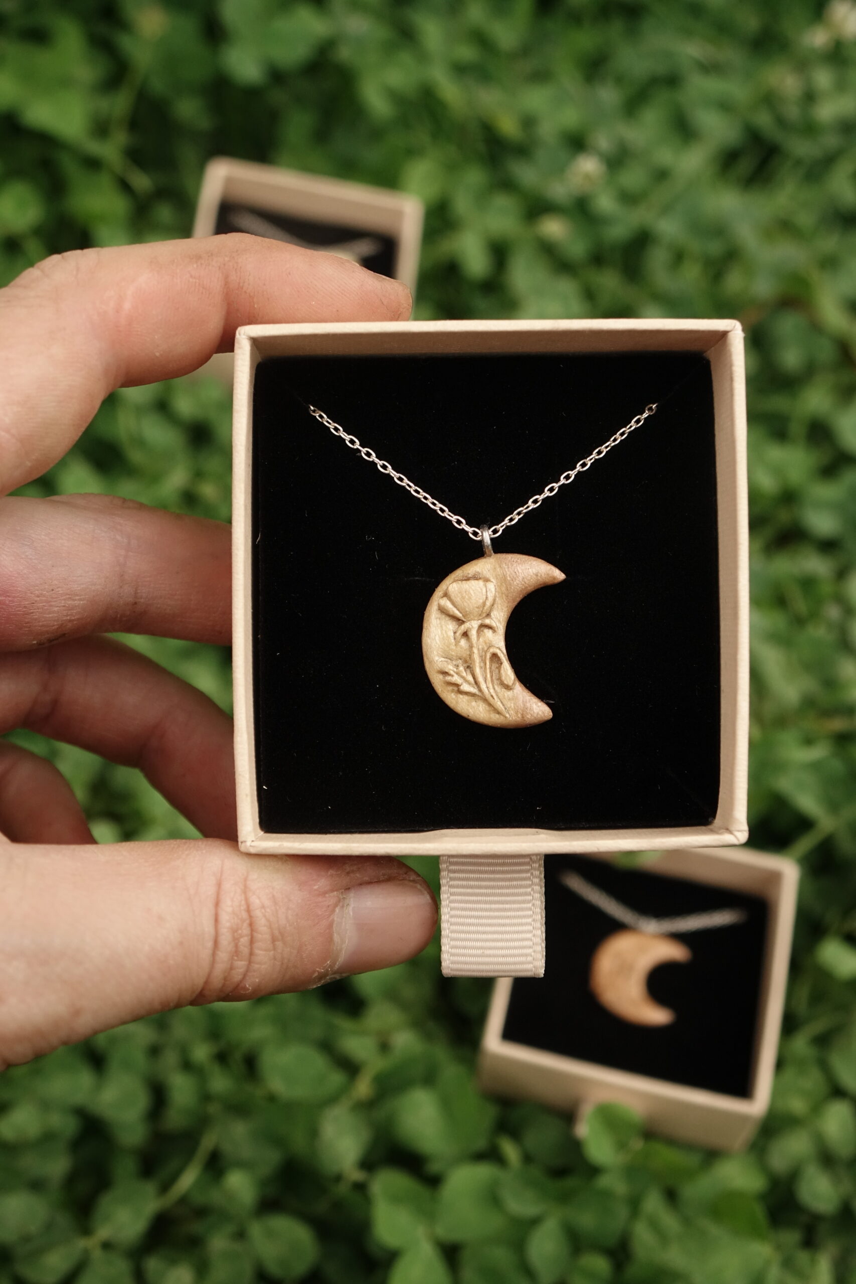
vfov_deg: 39.6
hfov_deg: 27.0
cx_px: 428
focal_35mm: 50
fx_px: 1783
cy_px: 642
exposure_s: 1/1000
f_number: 3.5
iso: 500
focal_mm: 18.21
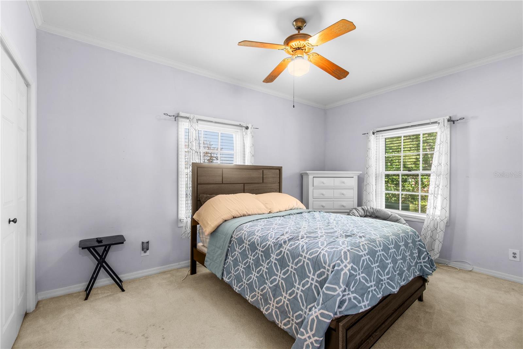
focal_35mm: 15
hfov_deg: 100.4
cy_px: 174
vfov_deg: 77.3
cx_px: 262
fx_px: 218
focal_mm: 10
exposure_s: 1.3
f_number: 7.1
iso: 100
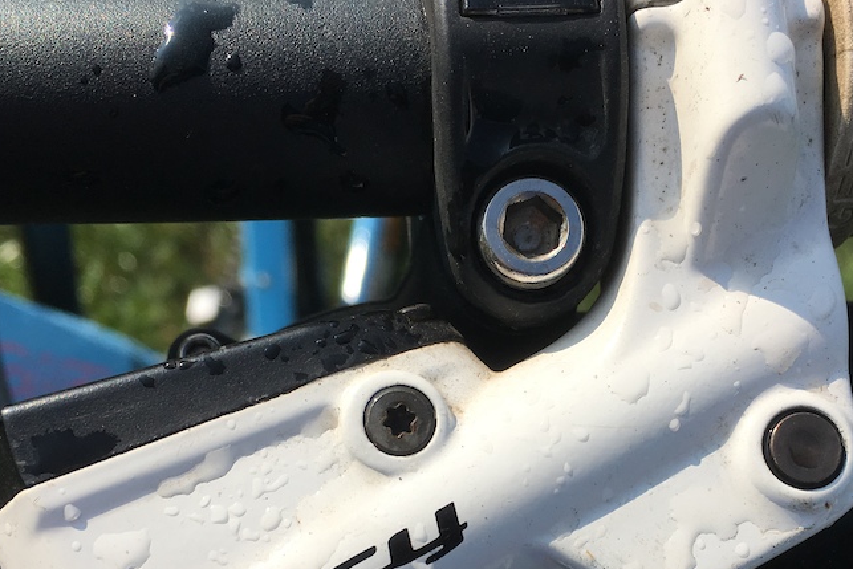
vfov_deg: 27.4
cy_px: 475
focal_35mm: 48
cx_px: 455
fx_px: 1138
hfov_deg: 41.1
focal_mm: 4.15
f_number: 2.2
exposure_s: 1/1748
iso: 25
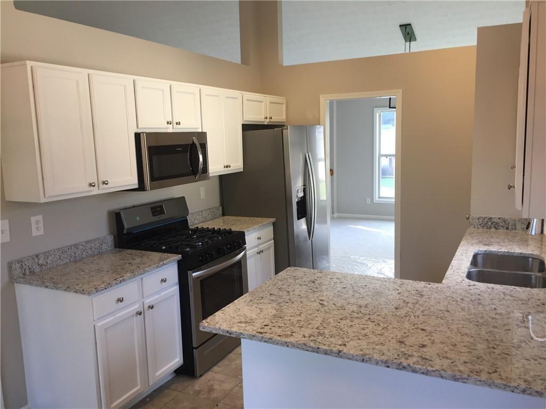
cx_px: 273
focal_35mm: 29
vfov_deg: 48.2
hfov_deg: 61.7
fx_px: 457
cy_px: 204
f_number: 2.2
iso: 32
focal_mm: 4.15
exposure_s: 1/30
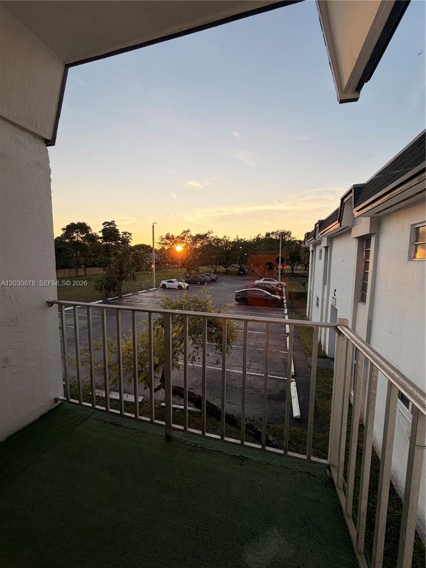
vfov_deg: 102.1
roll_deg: -0.2
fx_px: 230
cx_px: 213
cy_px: 284
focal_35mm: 14
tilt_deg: -5.3
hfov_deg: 85.7
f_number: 2.2
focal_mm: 2.22
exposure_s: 1/502
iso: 50
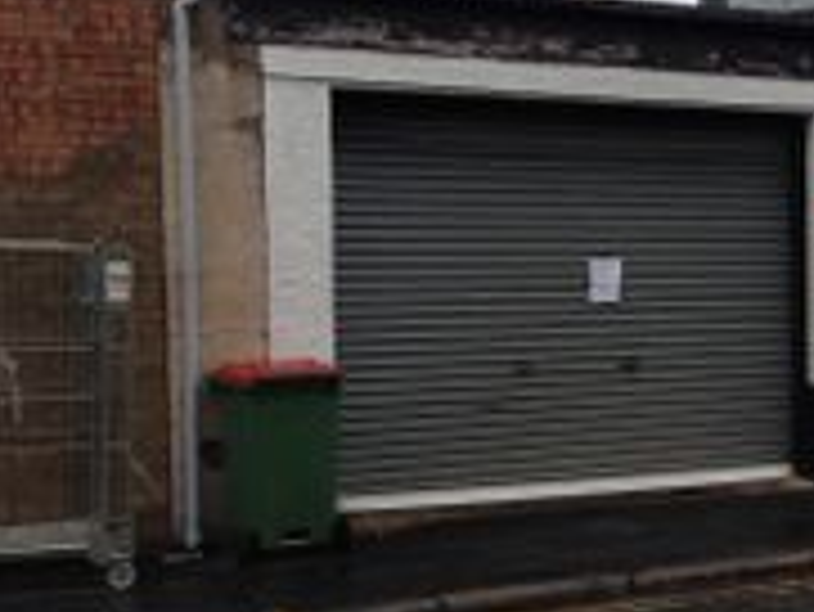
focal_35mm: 73
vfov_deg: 20.2
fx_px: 1718
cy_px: 324
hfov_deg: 24.9
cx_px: 886
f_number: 2.4
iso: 50
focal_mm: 4.12
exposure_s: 1/493
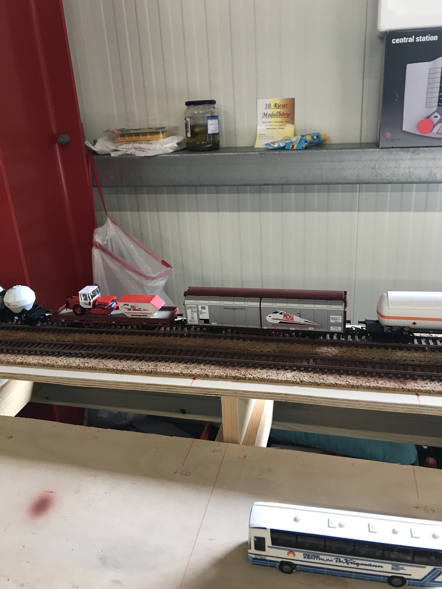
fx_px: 477
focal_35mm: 28
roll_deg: +4.1
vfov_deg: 63.4
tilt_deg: -20.7
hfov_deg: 49.7
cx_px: 221
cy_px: 294
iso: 32
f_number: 1.8
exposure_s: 1/20
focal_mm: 3.99
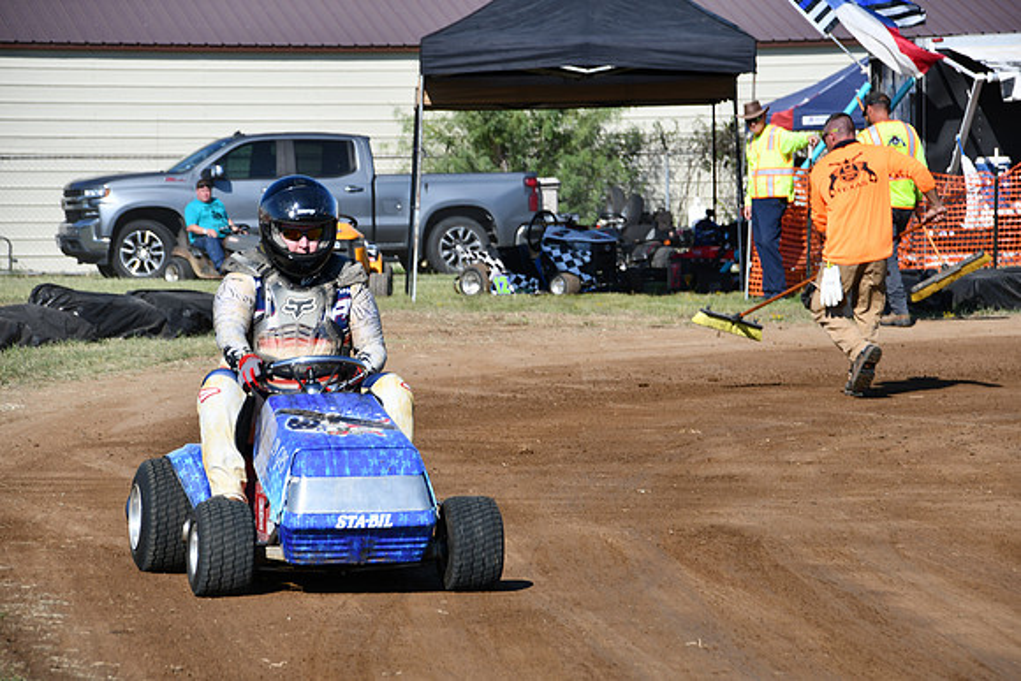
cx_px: 510
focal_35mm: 195
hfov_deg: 10.5
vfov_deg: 7.0
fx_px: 5531
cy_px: 340
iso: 100
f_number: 9
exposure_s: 1/320
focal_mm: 130
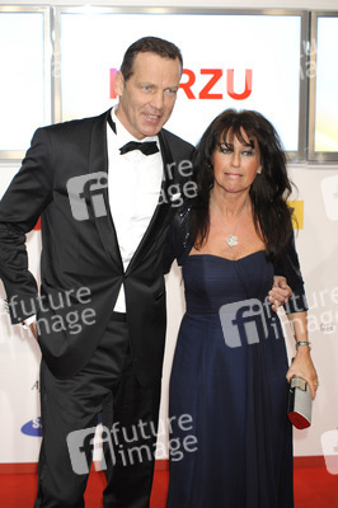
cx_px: 169
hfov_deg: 19.4
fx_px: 987
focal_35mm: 70
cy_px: 254
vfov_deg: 28.9
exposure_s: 1/160
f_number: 5.6
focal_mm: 70
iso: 1250
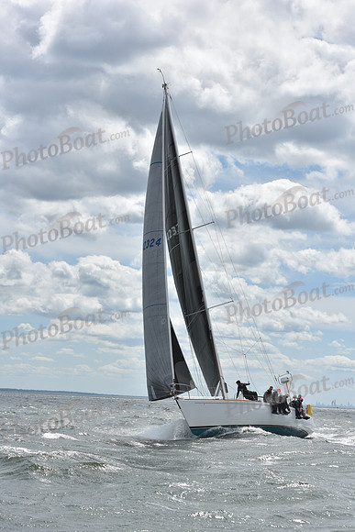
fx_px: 1360
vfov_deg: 22.1
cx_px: 178
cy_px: 266
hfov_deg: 14.9
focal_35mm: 92
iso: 320
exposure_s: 1/1250
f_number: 10
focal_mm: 92
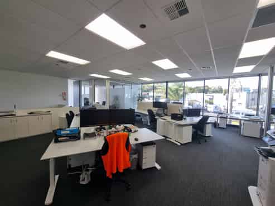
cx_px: 138
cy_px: 103
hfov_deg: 106.2
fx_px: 103
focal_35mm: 13
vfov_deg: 89.8
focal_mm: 2.2
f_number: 2.2
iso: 50
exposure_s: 1/110
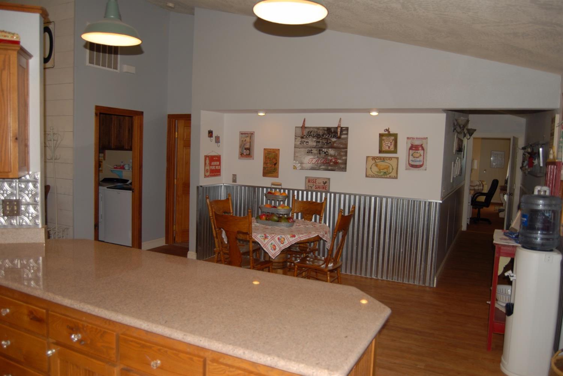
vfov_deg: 48.0
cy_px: 188
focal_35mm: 27
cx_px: 282
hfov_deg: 67.3
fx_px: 423
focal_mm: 18
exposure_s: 1/60
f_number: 3.5
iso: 100
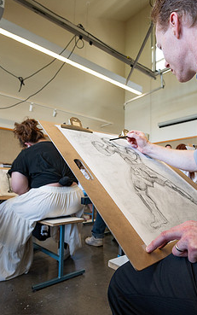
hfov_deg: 49.2
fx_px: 206
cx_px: 147
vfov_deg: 74.8
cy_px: 159
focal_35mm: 24
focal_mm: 15
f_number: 4
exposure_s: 1/160
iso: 800
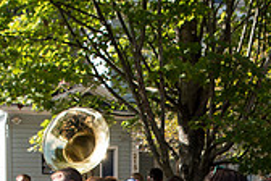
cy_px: 295
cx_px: 189
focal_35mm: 83
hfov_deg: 24.3
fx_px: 625
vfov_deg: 14.9
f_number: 4.5
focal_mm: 24
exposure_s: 1/640
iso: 250
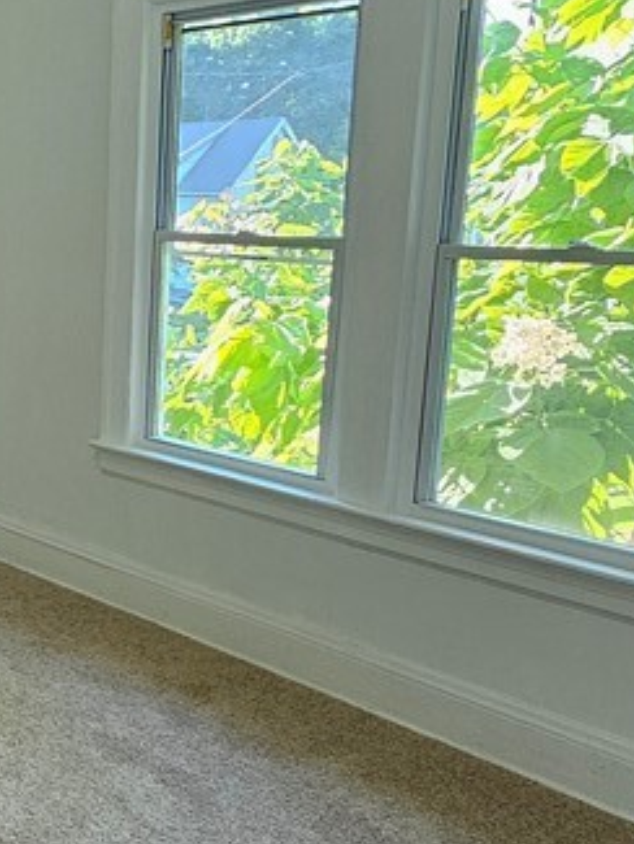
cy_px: 397
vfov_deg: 45.7
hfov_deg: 30.2
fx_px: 1001
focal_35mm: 41
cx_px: -120
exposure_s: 1/60
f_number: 2.2
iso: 100
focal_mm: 2.2
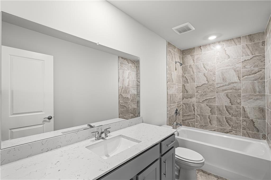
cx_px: 136
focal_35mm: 16
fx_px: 120
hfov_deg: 96.8
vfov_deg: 73.7
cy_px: 90
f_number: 8
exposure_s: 1/4
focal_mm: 16
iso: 200
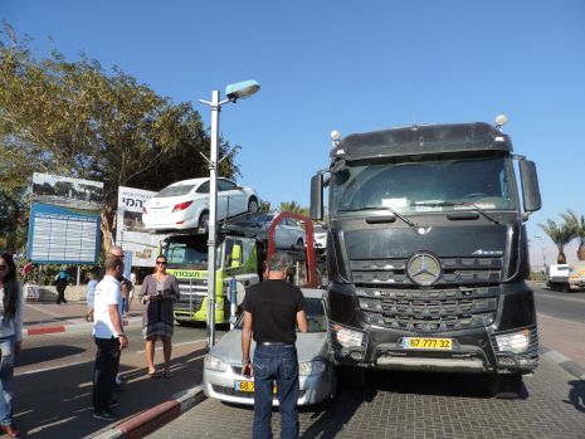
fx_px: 406
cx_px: 292
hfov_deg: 71.6
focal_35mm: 24
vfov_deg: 56.8
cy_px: 220
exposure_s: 1/1000
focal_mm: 4.3
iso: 80
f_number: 3
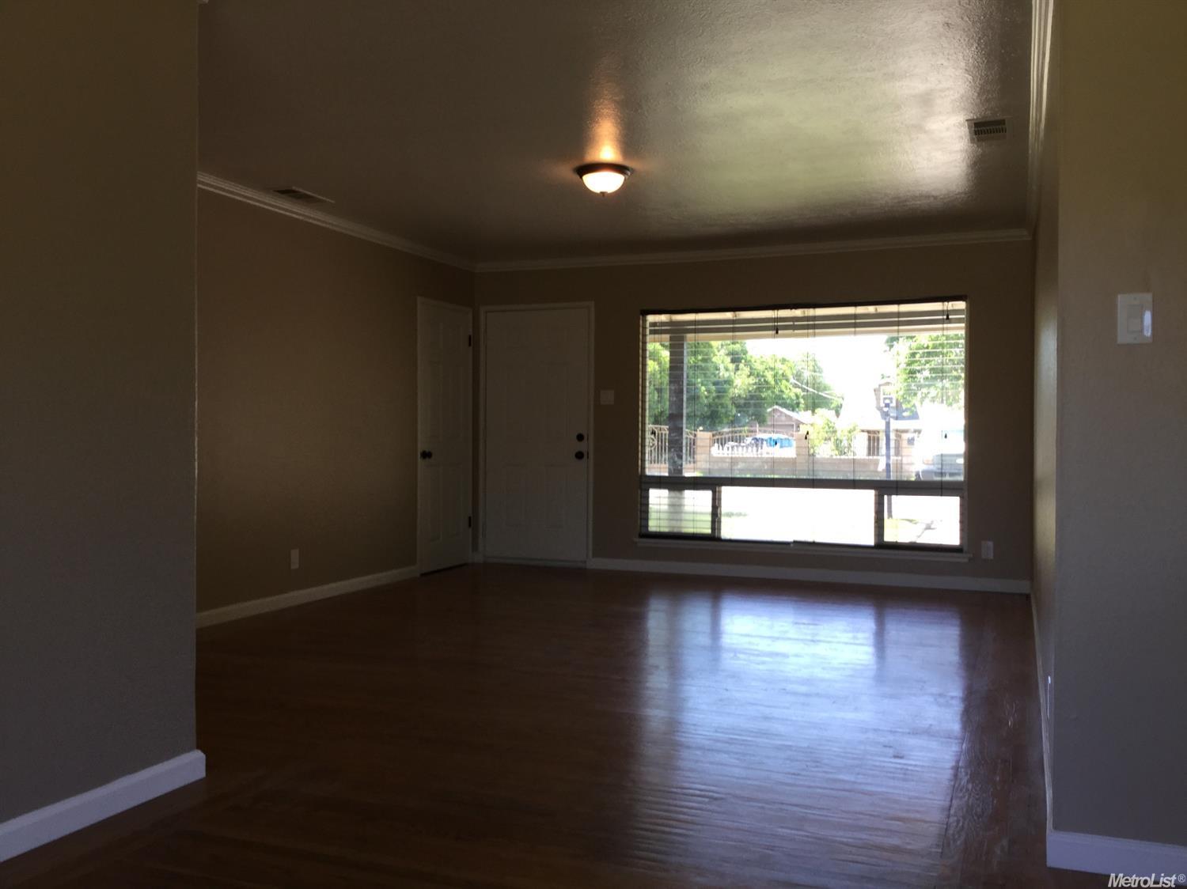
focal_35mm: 31
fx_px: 1063
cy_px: 444
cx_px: 594
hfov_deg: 58.4
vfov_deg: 45.4
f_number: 2.4
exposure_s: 1/60
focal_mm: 3.3
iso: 32
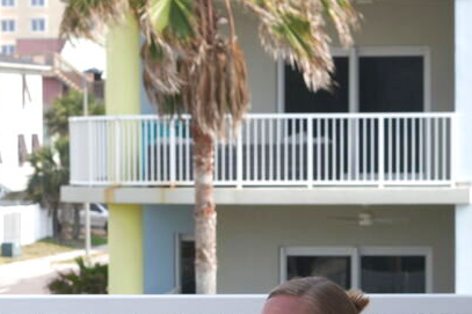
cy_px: 341
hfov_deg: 9.3
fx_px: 2896
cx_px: 114
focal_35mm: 221
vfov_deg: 6.2
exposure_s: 1/125
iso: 100
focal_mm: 50
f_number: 9
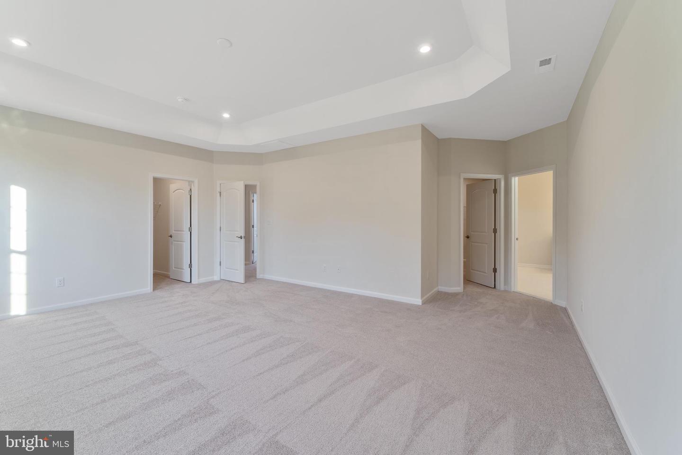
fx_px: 265
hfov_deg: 104.3
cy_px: 228
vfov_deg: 81.2
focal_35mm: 14
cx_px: 341
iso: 200
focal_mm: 14
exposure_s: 1/8
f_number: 8
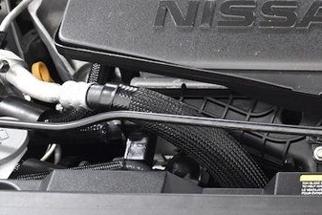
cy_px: 6
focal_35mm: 82
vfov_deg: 16.4
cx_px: 395
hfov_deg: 22.6
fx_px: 734
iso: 1250
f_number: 4
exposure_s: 1/80
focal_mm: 18
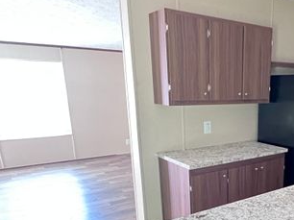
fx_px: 289
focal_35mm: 34
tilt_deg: -17.0
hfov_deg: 50.0
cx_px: 245
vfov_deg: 40.1
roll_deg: -0.4
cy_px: 176
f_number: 1.8
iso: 1250
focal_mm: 1.57
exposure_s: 1/30
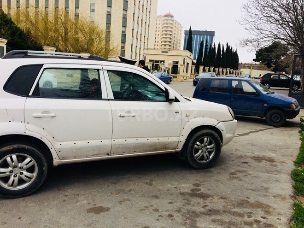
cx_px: 152
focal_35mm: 29
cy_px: 114
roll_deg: -4.6
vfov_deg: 48.2
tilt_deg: -9.2
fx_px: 255
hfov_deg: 61.7
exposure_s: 1/461
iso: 32
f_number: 2.2
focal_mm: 4.15
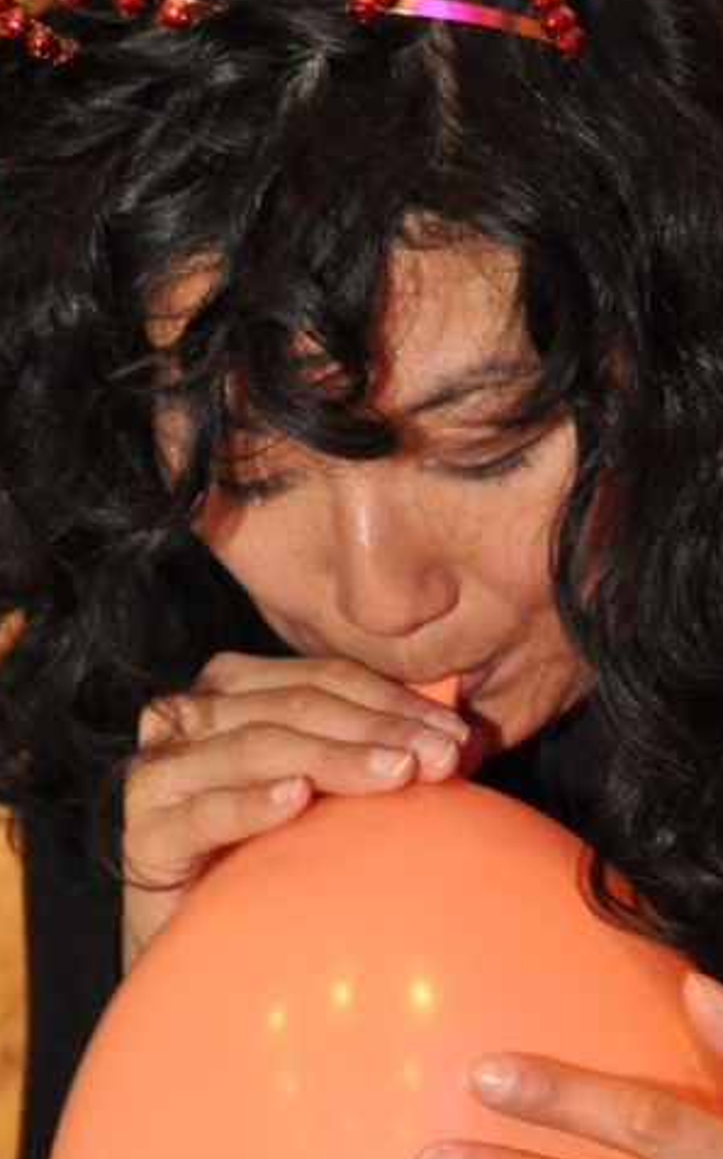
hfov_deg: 8.5
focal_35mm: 154
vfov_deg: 13.6
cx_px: 478
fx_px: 4861
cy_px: 740
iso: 800
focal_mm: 50
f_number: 4.8
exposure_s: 1/60
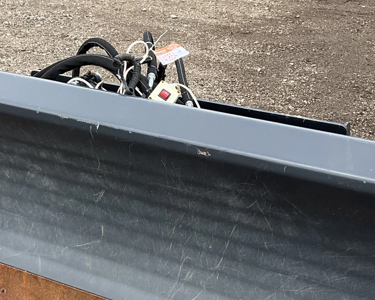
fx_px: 855
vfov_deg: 19.7
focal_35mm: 77
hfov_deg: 24.7
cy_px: 233
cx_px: 162
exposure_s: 1/540
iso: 25
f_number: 1.8
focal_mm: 3
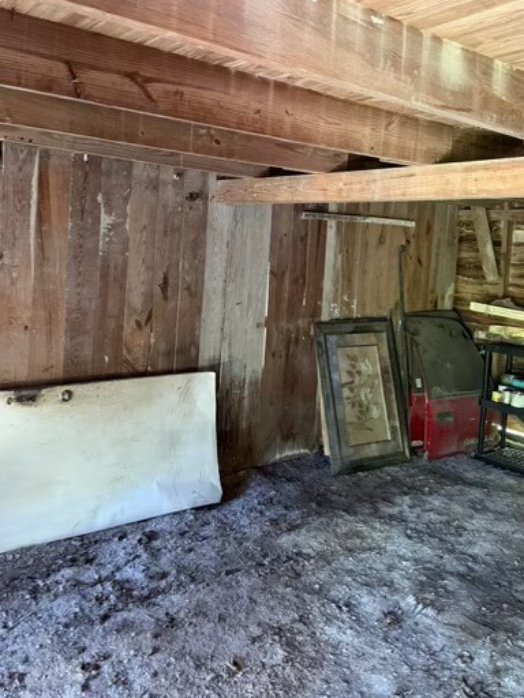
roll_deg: -4.2
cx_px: 232
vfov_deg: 59.3
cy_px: 266
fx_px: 606
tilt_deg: -3.9
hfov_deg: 46.7
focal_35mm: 30
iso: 800
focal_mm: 6.76
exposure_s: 1/44
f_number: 1.78
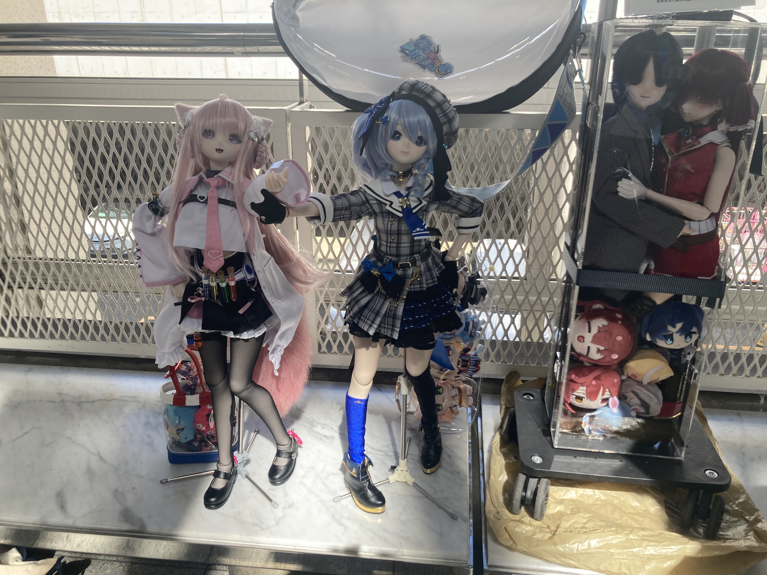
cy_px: 288
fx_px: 620
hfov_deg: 63.4
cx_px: 384
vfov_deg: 49.7
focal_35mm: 28
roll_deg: -1.7
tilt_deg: -19.4
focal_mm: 3.99
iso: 20
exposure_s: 1/318
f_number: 1.8
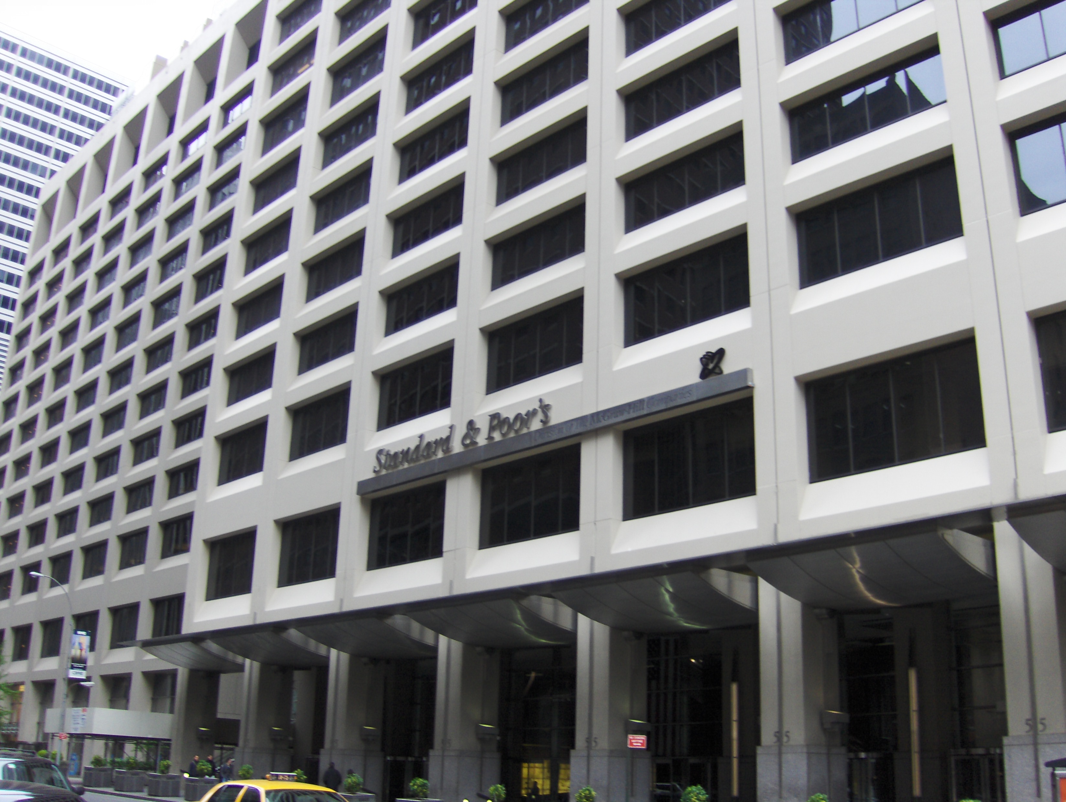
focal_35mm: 35
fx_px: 1079
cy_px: 401
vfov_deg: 40.8
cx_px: 533
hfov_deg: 52.6
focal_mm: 7.5
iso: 100
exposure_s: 1/175
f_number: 2.8
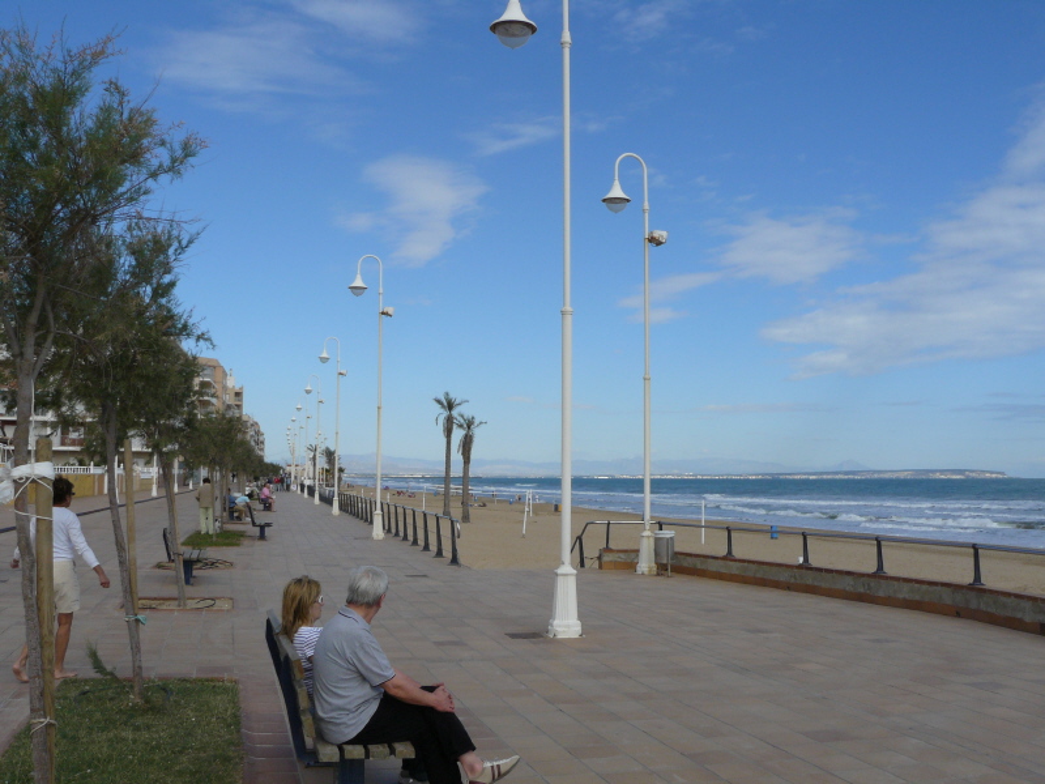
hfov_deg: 51.4
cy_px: 392
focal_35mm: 36
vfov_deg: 39.7
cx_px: 522
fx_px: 1087
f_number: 7.1
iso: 100
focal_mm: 6
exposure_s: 1/400
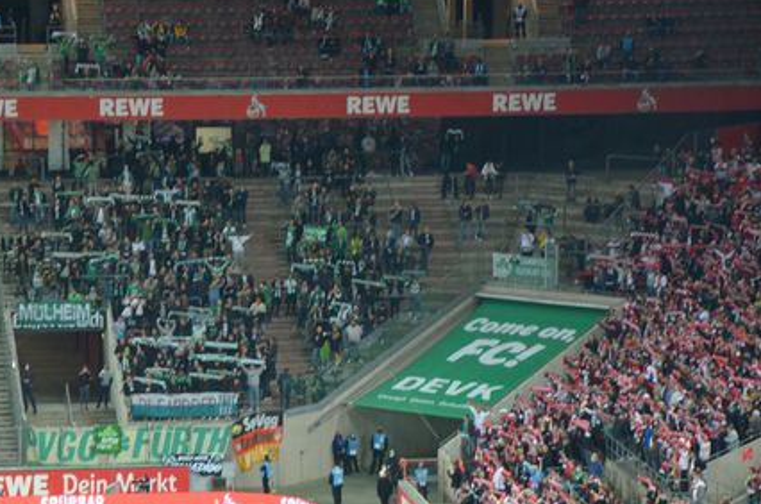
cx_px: 255
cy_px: 242
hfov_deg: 9.8
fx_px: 4443
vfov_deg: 6.5
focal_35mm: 211
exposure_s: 1/125
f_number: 5.6
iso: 2500
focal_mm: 105
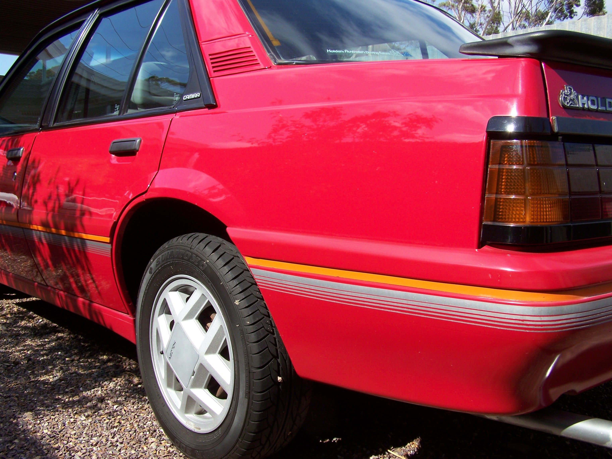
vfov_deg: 37.7
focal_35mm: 38
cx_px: 306
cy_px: 230
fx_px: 672
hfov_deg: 49.0
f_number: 4
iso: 64
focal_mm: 6.3
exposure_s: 1/400
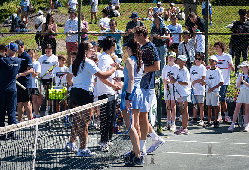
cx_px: 129
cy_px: 51
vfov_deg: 13.9
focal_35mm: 100
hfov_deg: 20.2
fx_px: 698
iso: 200
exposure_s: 1/1000
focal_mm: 70
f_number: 3.5
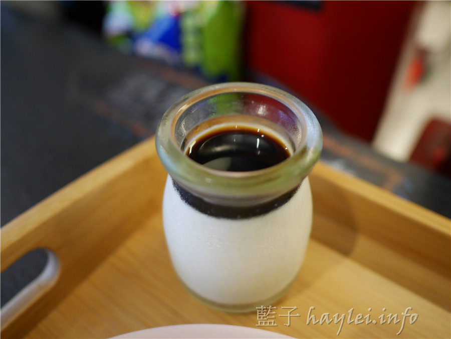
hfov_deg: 60.0
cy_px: 170
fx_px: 391
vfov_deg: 46.8
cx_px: 226
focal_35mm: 30
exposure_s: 1/60
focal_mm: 15
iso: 640
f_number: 1.8
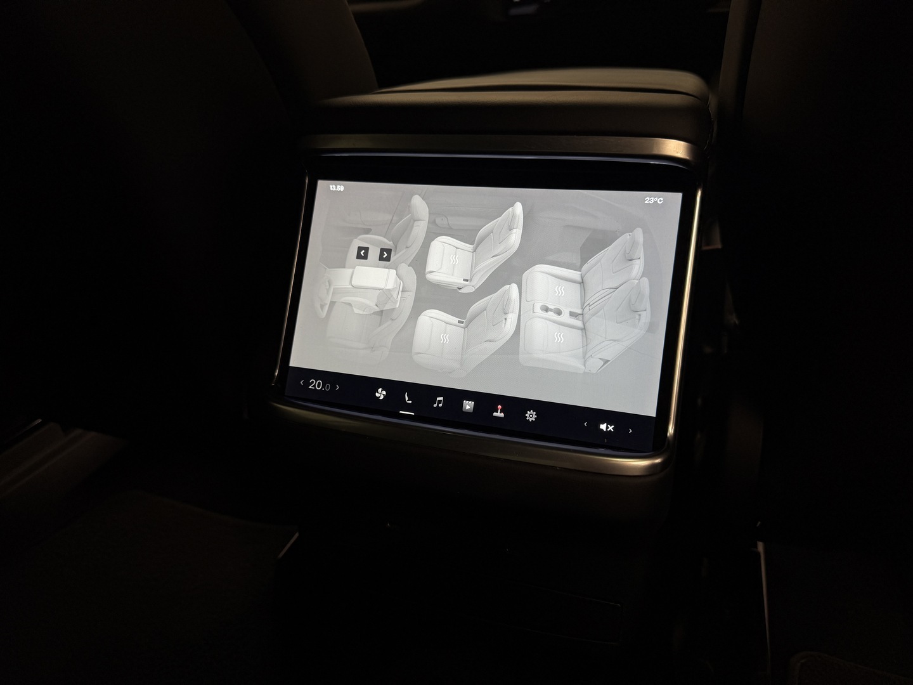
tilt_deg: -22.3
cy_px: 342
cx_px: 456
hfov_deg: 71.6
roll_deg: +1.3
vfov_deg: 56.8
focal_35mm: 24
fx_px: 633
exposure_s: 1/121
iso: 80
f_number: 1.78
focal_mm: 6.76
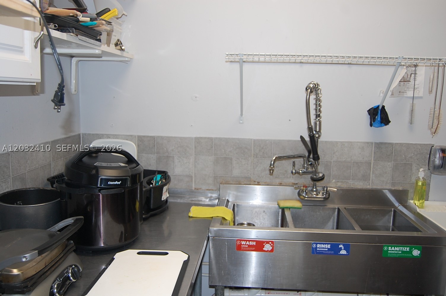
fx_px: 371
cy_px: 148
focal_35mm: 30
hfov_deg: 62.0
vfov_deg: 43.5
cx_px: 223
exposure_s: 1/60
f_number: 3.8
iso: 400
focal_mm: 20
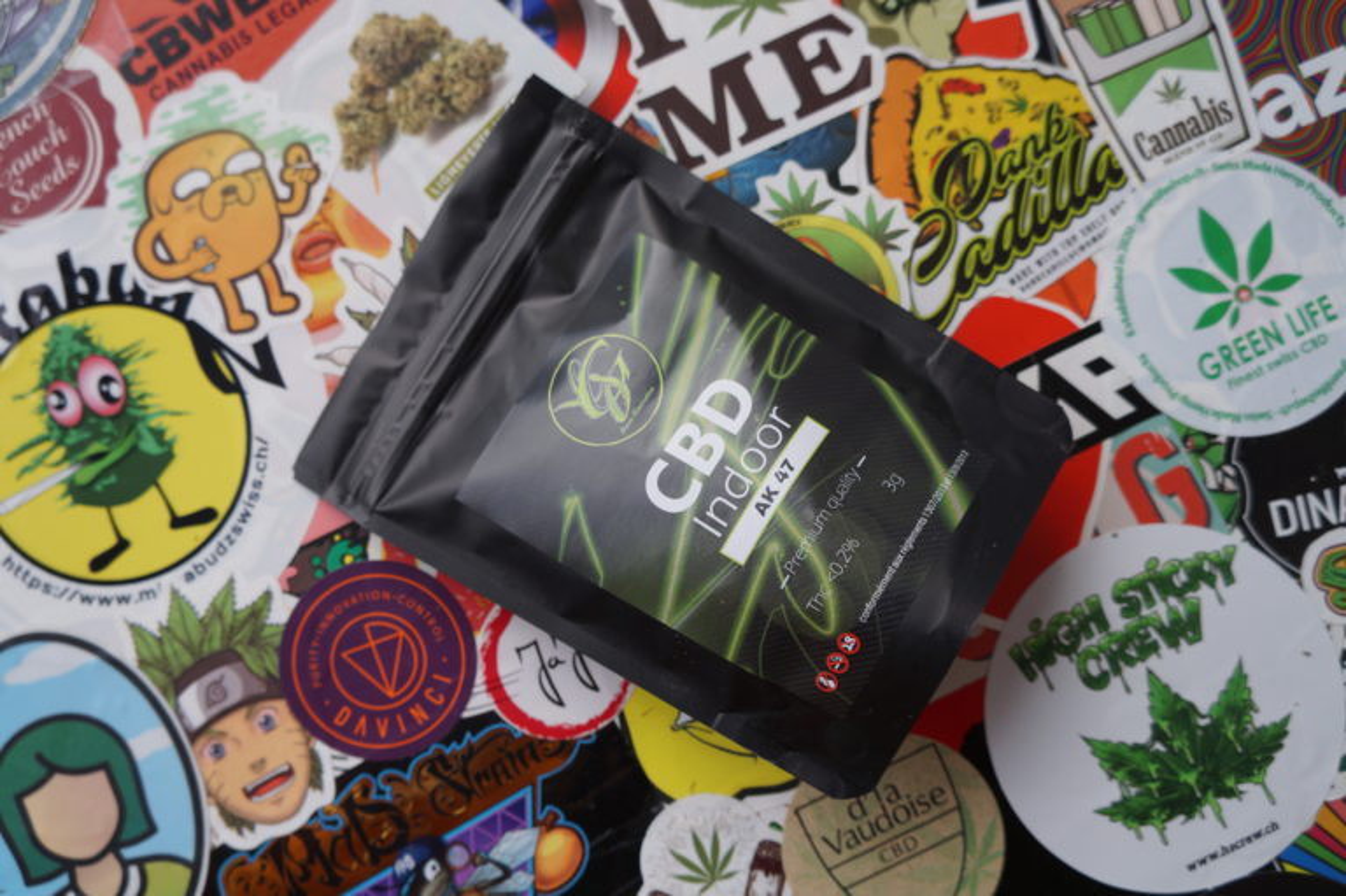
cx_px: 673
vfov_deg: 41.7
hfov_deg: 59.5
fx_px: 1177
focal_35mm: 32
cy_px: 448
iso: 100
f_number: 4.5
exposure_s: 1/250
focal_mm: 21
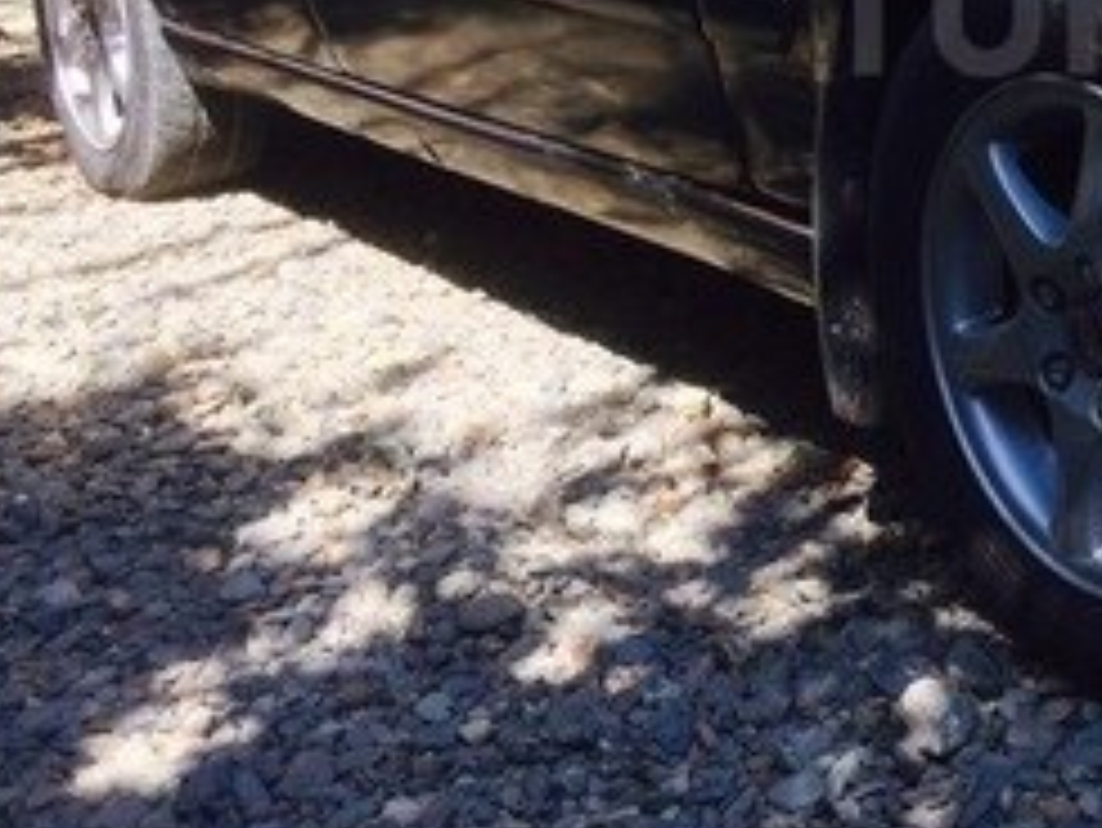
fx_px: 2484
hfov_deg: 23.2
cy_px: 7
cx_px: 1277
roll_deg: +5.3
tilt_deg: -11.3
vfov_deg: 18.4
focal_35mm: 78
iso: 32
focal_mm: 4.15
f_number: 2.2
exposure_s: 1/954
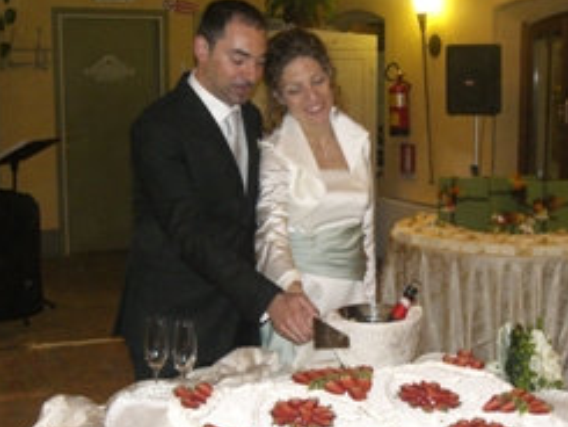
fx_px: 1001
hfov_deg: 31.5
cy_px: 281
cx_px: 359
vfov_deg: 23.9
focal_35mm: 61
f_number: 3.1
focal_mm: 6.3
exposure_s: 1/60
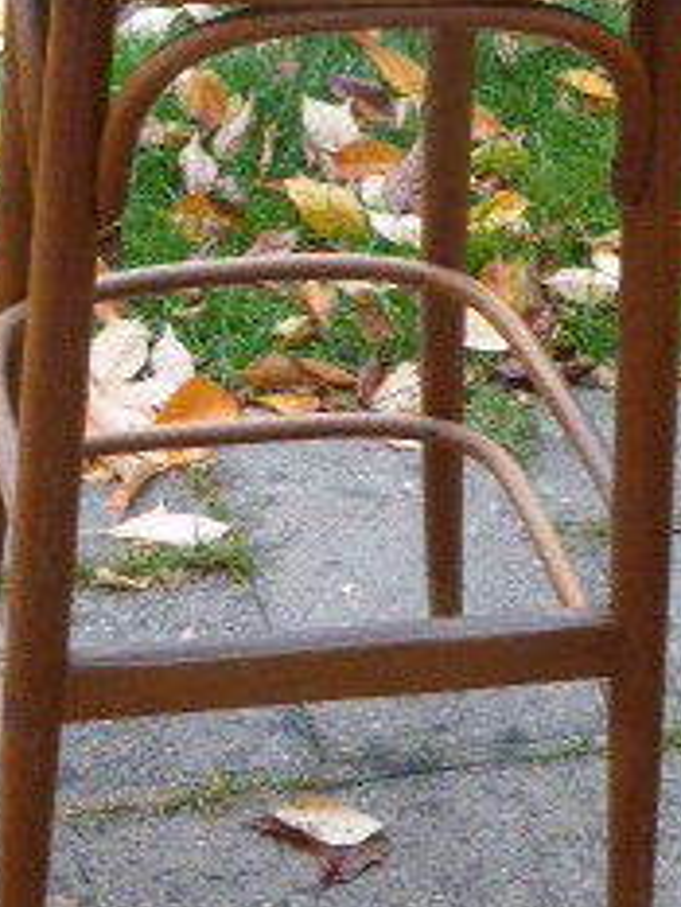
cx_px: 280
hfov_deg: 13.5
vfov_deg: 17.6
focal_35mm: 110
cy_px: 78
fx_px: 2883
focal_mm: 6.9
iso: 500
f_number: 3.9
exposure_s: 1/125
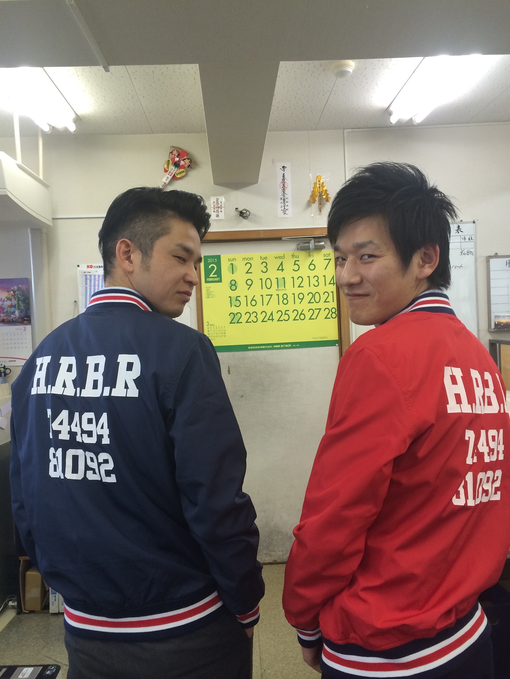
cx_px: 255
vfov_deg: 60.0
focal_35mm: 30
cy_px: 340
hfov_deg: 46.8
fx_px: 589
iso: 50
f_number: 2.2
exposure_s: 1/30
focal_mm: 4.12
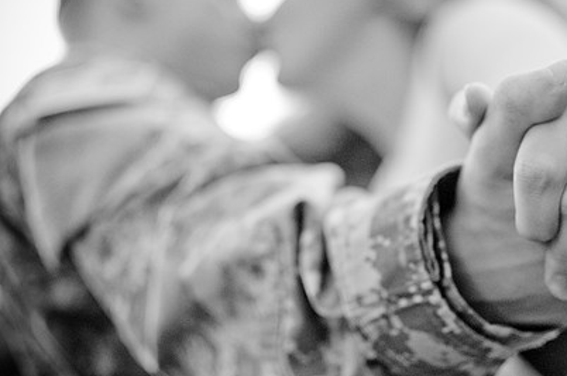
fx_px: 1191
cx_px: 398
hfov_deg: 26.6
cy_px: 139
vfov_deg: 17.9
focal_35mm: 76
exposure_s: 1/4000
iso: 3200
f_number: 1.8
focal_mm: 35
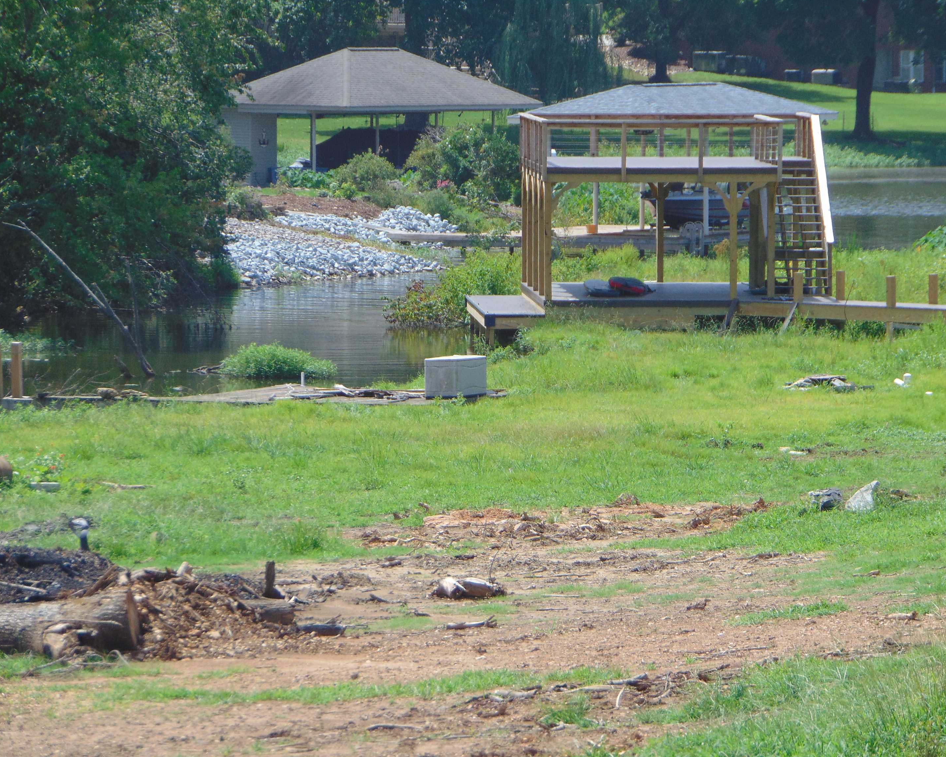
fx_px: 7308
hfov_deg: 7.4
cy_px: 378
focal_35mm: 261
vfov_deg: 5.9
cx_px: 498
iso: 80
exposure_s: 1/500
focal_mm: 44.9
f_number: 4.1
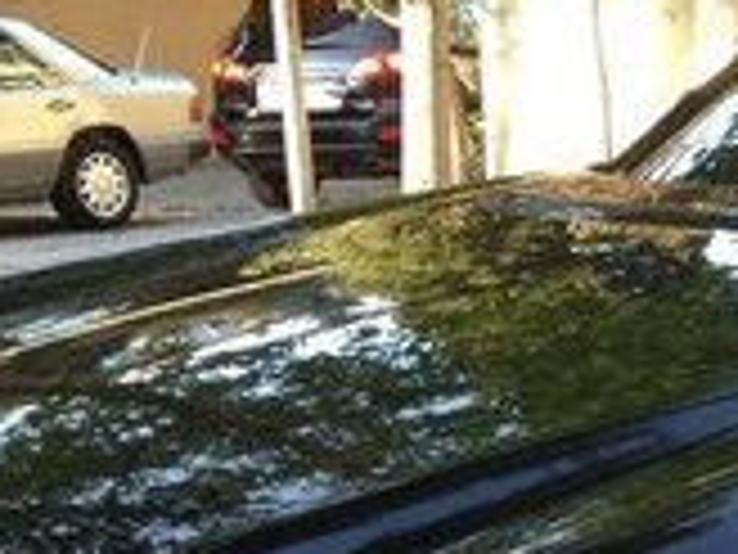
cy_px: 637
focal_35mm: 133
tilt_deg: -10.8
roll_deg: +1.8
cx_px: 1364
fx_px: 2836
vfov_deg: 11.0
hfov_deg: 13.2
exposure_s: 1/40
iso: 50
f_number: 2.4
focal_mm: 4.12
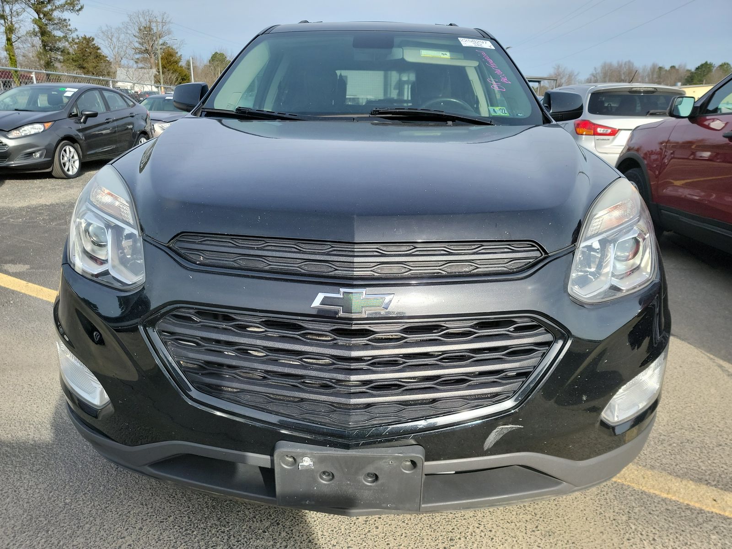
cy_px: 274
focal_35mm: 24
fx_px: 508
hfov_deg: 71.6
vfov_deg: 56.8
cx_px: 366
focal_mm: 6.7
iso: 50
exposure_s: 1/459
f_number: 1.8
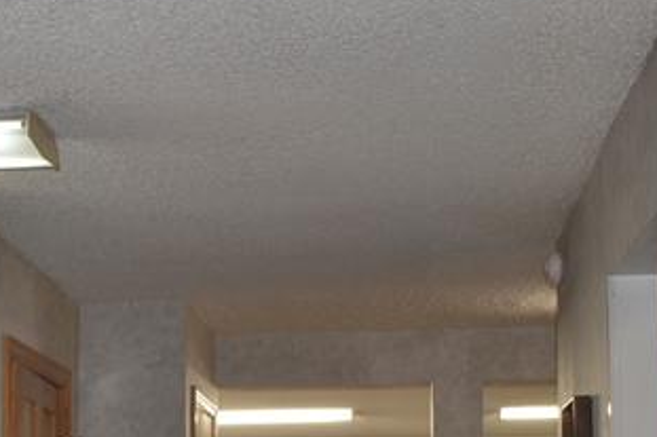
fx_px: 1623
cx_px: -63
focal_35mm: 89
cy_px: 554
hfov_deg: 21.7
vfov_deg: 14.7
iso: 100
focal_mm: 18
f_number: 3.5
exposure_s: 1/80
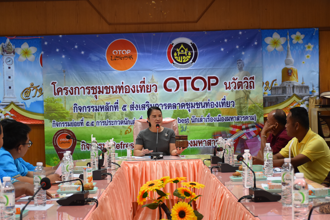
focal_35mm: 68
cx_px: 165
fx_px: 619
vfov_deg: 20.2
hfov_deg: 29.9
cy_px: 110
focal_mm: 45
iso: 800
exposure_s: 1/60
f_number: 4.5
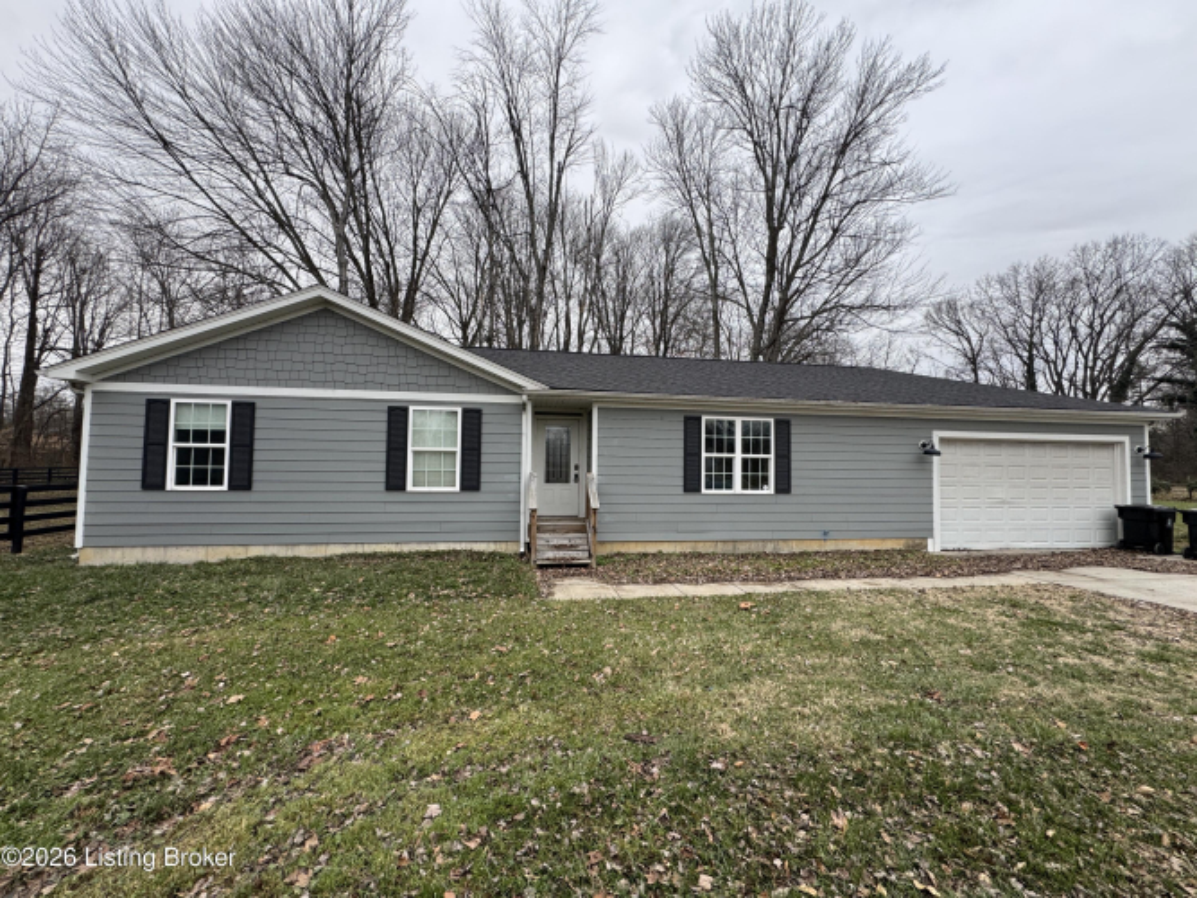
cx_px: 598
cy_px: 449
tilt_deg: +4.0
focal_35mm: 14
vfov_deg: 85.7
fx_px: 484
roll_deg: -0.4
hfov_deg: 102.1
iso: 50
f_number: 2.2
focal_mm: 2.22
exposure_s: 1/99
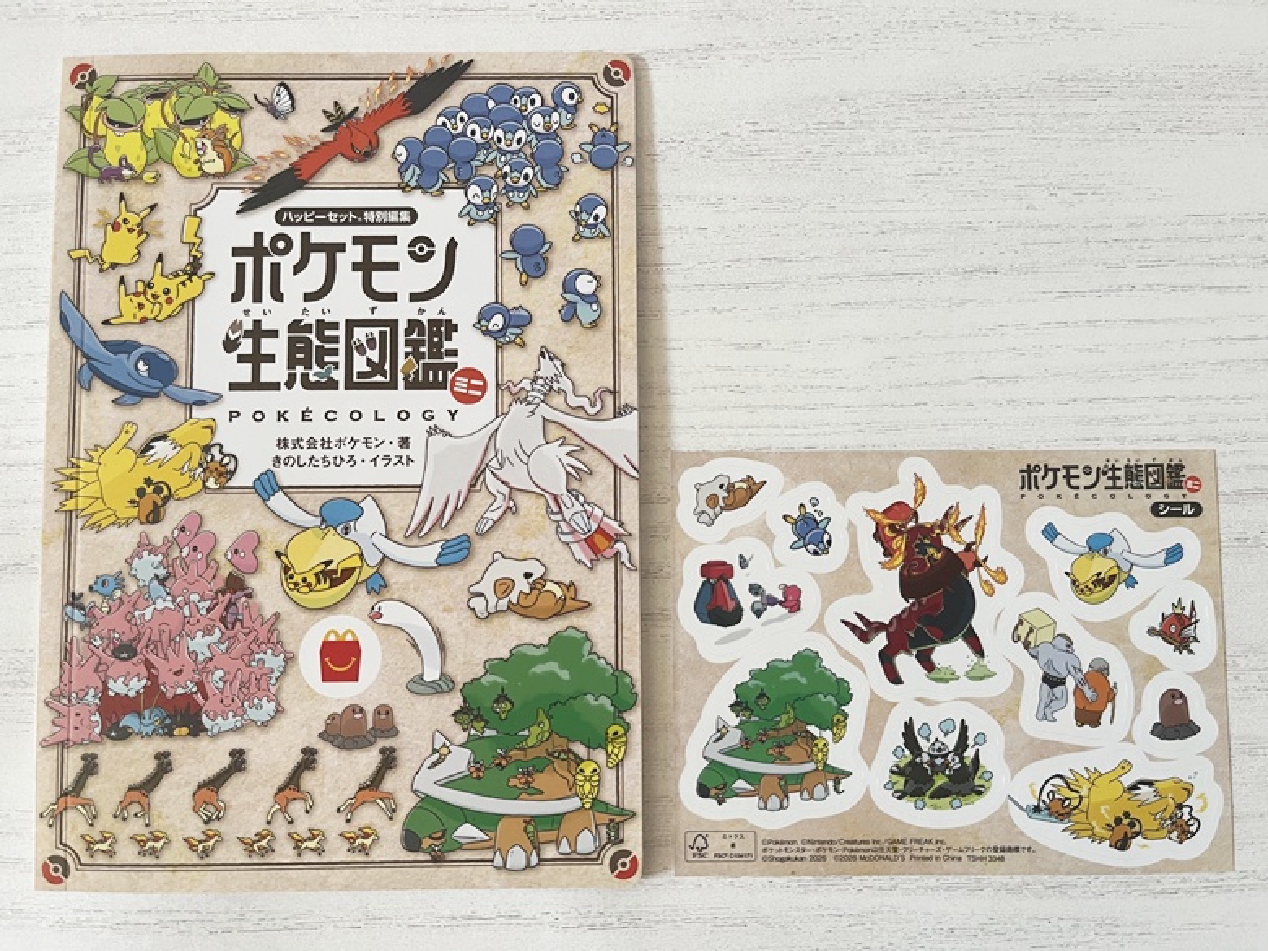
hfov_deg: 67.3
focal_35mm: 26
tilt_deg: -86.9
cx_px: 634
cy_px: 476
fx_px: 952
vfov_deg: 53.1
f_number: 1.6
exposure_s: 1/78
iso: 125
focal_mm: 5.1
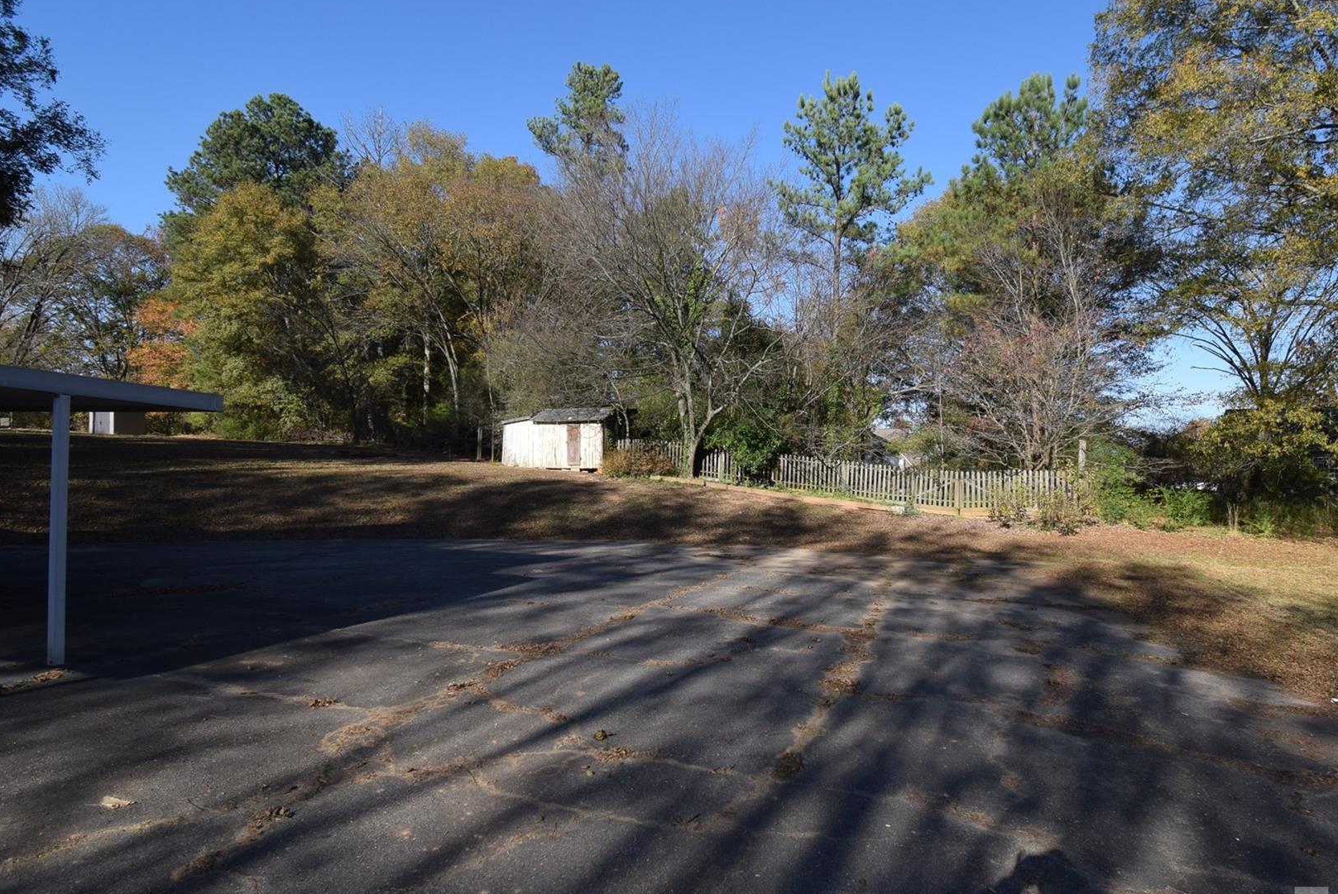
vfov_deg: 64.6
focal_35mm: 19
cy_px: 476
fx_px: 707
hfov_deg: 86.7
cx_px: 720
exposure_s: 1/320
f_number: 9
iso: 200
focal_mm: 10
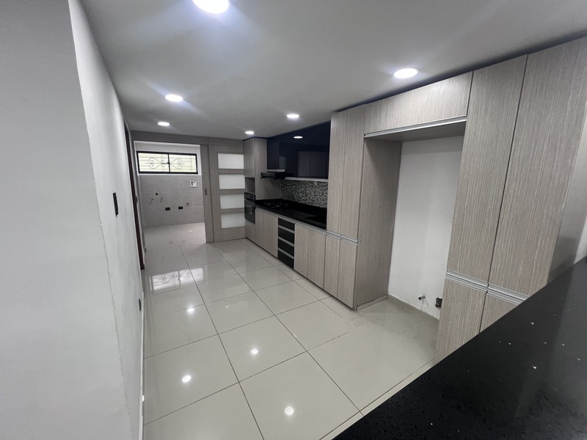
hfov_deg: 106.2
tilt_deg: -12.6
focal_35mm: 13
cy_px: 220
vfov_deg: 89.9
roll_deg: -1.0
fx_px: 220
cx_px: 294
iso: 200
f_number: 1.8
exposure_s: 1/60
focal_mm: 1.57
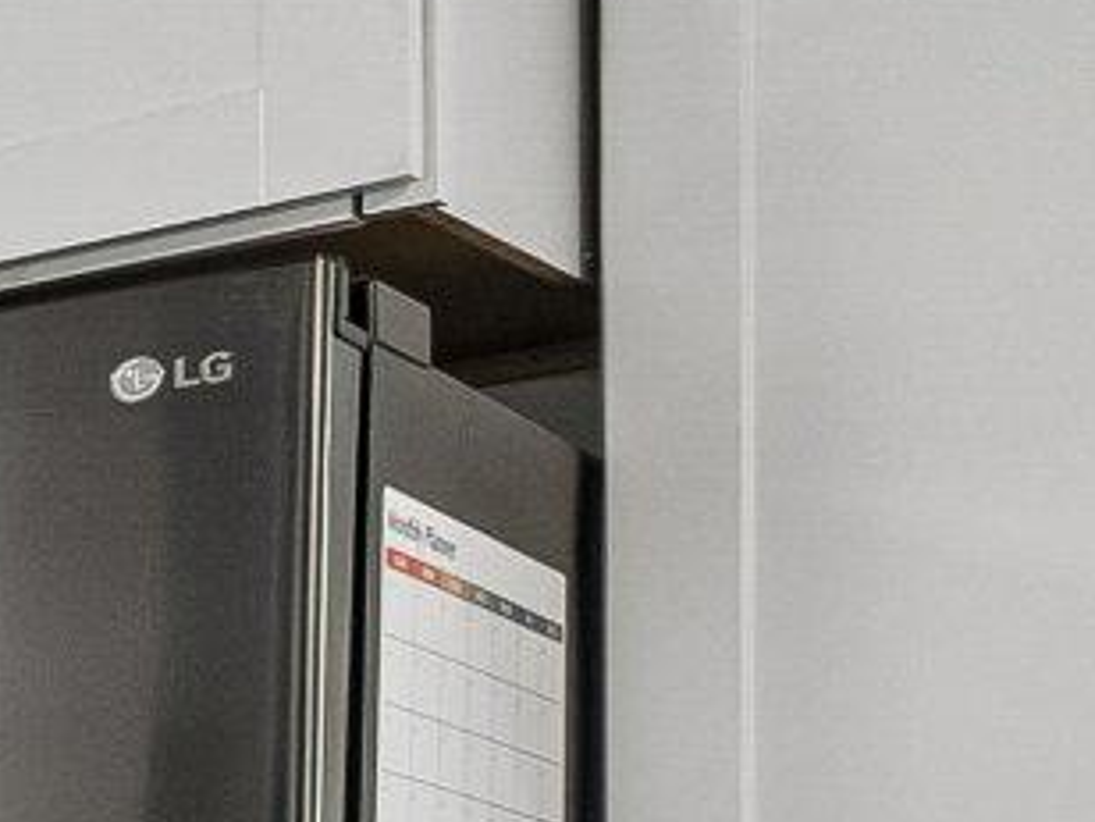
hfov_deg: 12.1
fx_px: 3037
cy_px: 1293
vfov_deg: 14.2
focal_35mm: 96
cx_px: -2023
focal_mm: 10
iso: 400
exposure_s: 1/30
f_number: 5.6
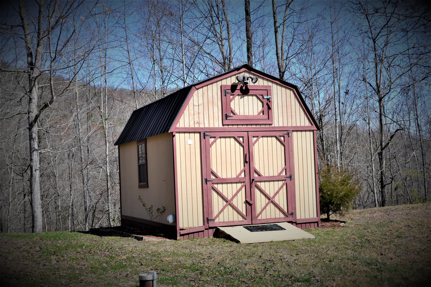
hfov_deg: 38.9
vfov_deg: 26.5
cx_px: 216
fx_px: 611
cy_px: 144
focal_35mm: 51
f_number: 7.1
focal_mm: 34
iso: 100
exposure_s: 1/250
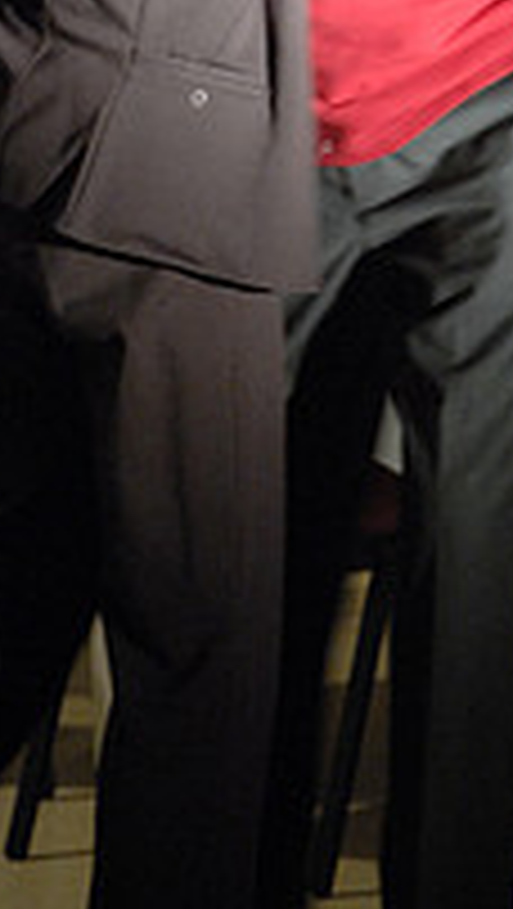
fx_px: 7168
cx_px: 385
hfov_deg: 4.1
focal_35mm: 297
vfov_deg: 7.2
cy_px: -81
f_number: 2.8
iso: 800
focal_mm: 85
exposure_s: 1/30
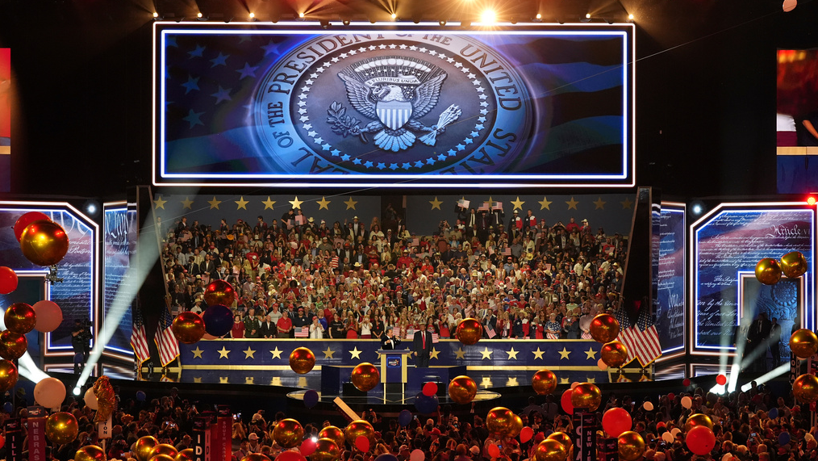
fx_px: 1605
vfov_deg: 16.3
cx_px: 411
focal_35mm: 74
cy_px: 233
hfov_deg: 28.6
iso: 4000
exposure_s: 1/320
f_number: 4.5
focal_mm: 70
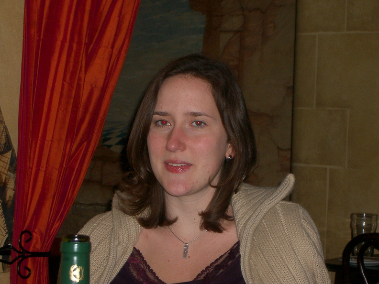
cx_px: 190
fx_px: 1150
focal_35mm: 105
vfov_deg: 14.1
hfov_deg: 18.7
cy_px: 142
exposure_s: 1/40
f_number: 4.8
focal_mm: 17.4
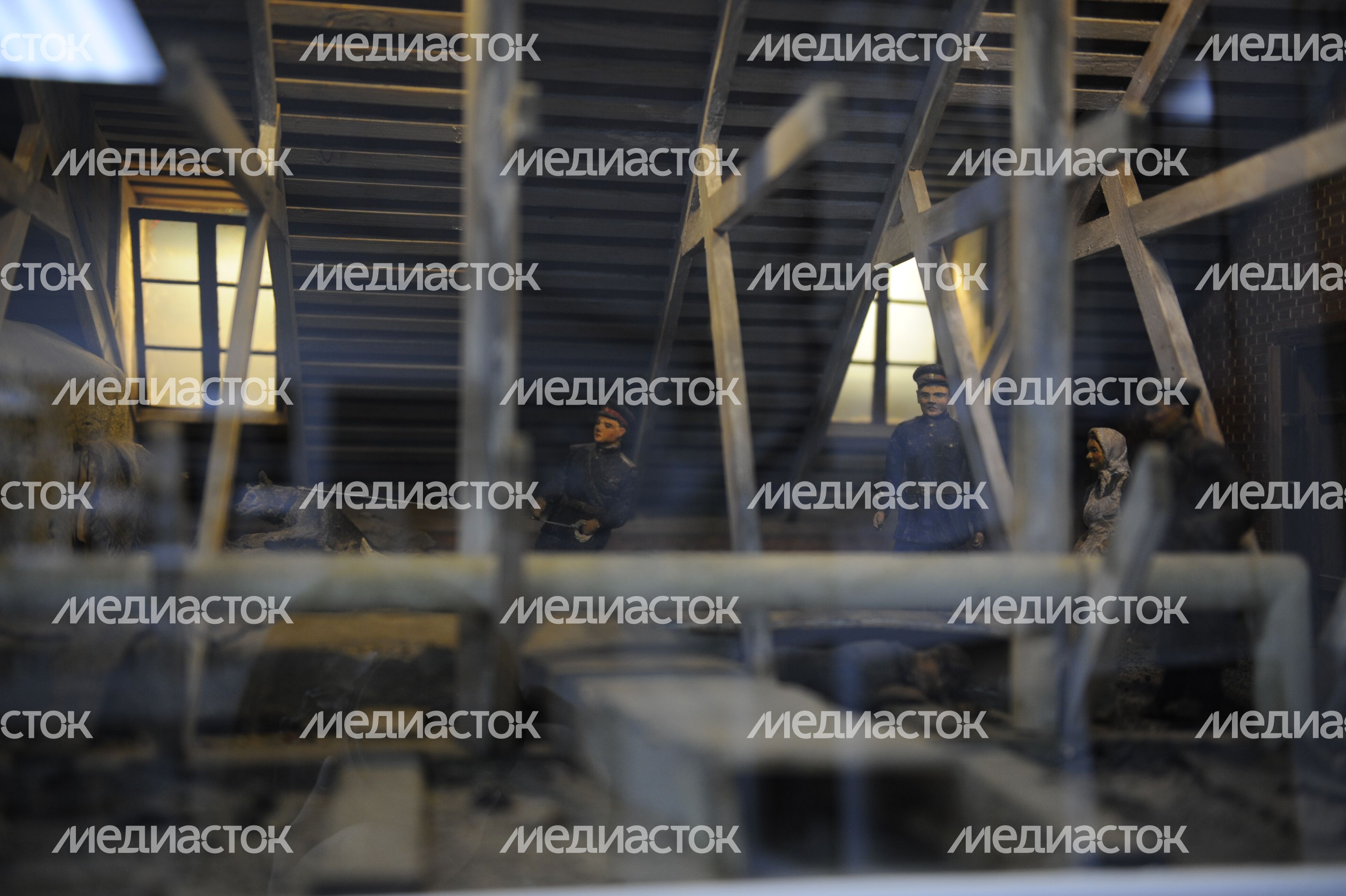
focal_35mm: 40
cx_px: 673
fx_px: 1495
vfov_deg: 33.4
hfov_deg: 48.5
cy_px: 448
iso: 640
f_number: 2.8
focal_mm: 40
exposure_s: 1/125
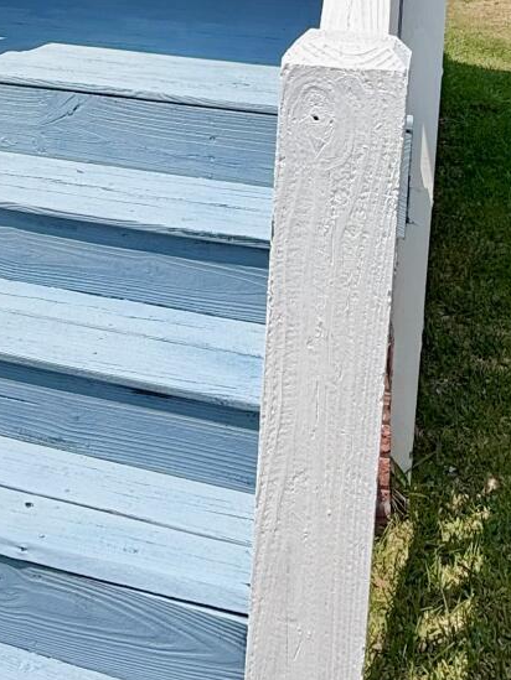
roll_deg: -1.6
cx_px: 84
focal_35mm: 51
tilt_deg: -6.3
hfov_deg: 27.8
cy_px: -31
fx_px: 1003
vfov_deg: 33.6
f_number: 2.2
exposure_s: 1/1105
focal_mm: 2.22
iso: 20
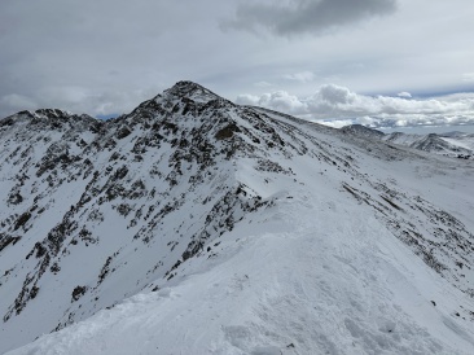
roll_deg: +2.0
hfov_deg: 71.6
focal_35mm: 24
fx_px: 328
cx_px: 237
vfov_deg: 56.8
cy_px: 178
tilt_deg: -7.4
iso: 80
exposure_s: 1/15625
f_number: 1.78
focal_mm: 6.86
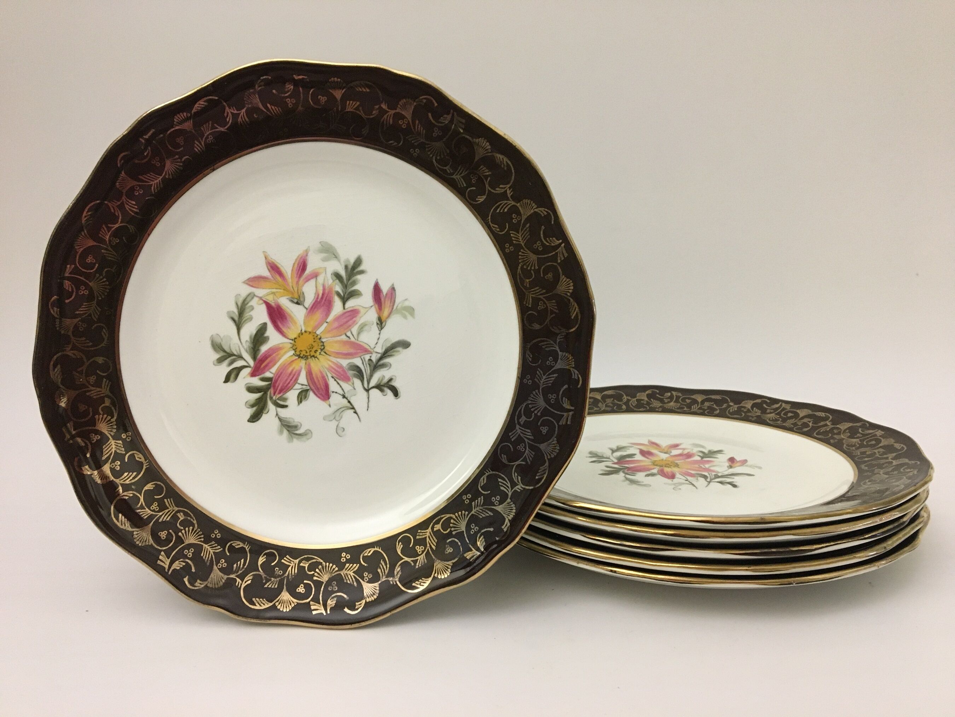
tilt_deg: -8.4
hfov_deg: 61.7
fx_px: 800
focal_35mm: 29
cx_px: 478
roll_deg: +0.9
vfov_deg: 48.2
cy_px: 358
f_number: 2.2
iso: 200
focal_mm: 4.15
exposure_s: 1/33
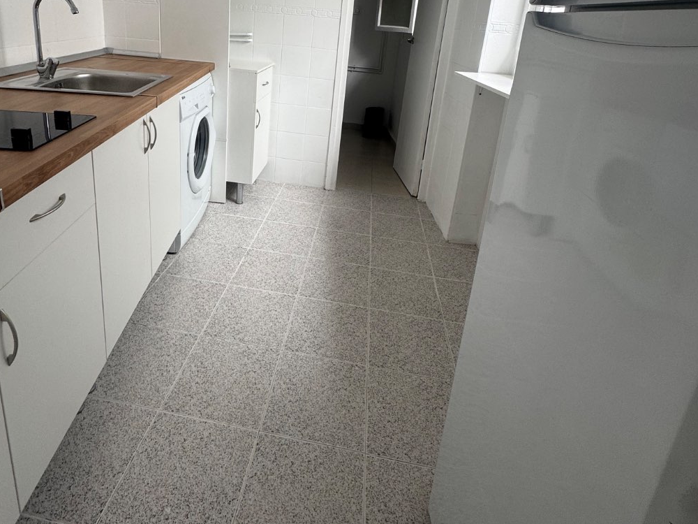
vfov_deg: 60.0
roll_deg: -4.2
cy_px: 130
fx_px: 423
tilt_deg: -13.9
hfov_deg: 78.7
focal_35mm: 21
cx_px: 311
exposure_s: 1/99
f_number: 2.2
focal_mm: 2.22
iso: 80
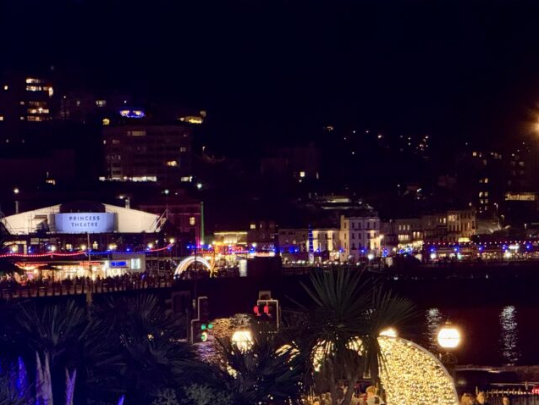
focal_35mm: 193
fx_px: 3006
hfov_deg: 10.2
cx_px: 377
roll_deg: +1.1
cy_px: 325
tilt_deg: -1.3
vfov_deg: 7.7
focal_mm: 15.66
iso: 1000
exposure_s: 1/33
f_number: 2.8
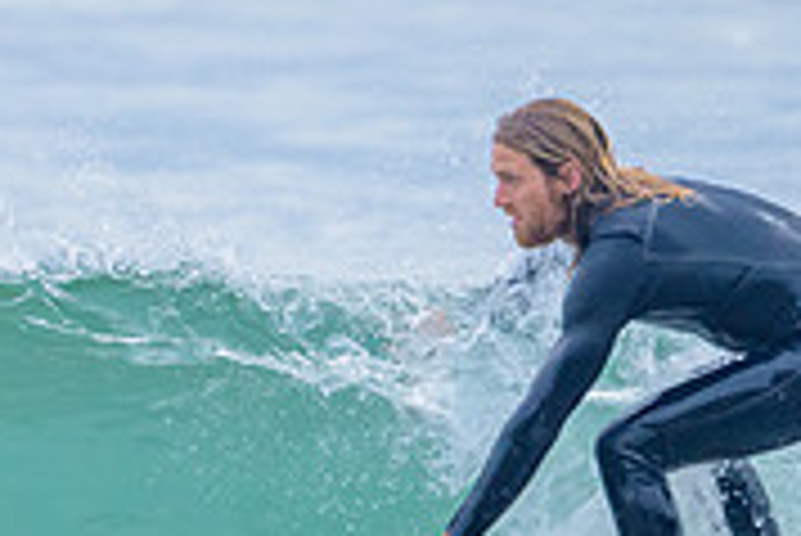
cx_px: 605
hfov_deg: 1.0
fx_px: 44446
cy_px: 432
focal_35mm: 1996
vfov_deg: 0.7
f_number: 5.6
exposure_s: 1/2000
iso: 1000
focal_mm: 500
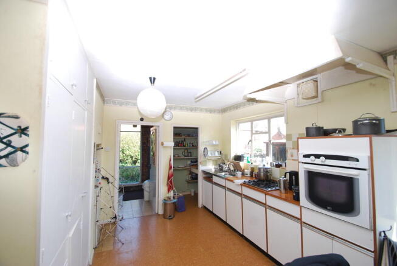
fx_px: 166
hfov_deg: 100.3
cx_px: 198
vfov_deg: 77.5
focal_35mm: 15
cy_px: 133
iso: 200
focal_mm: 10
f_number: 5.6
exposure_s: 1/125
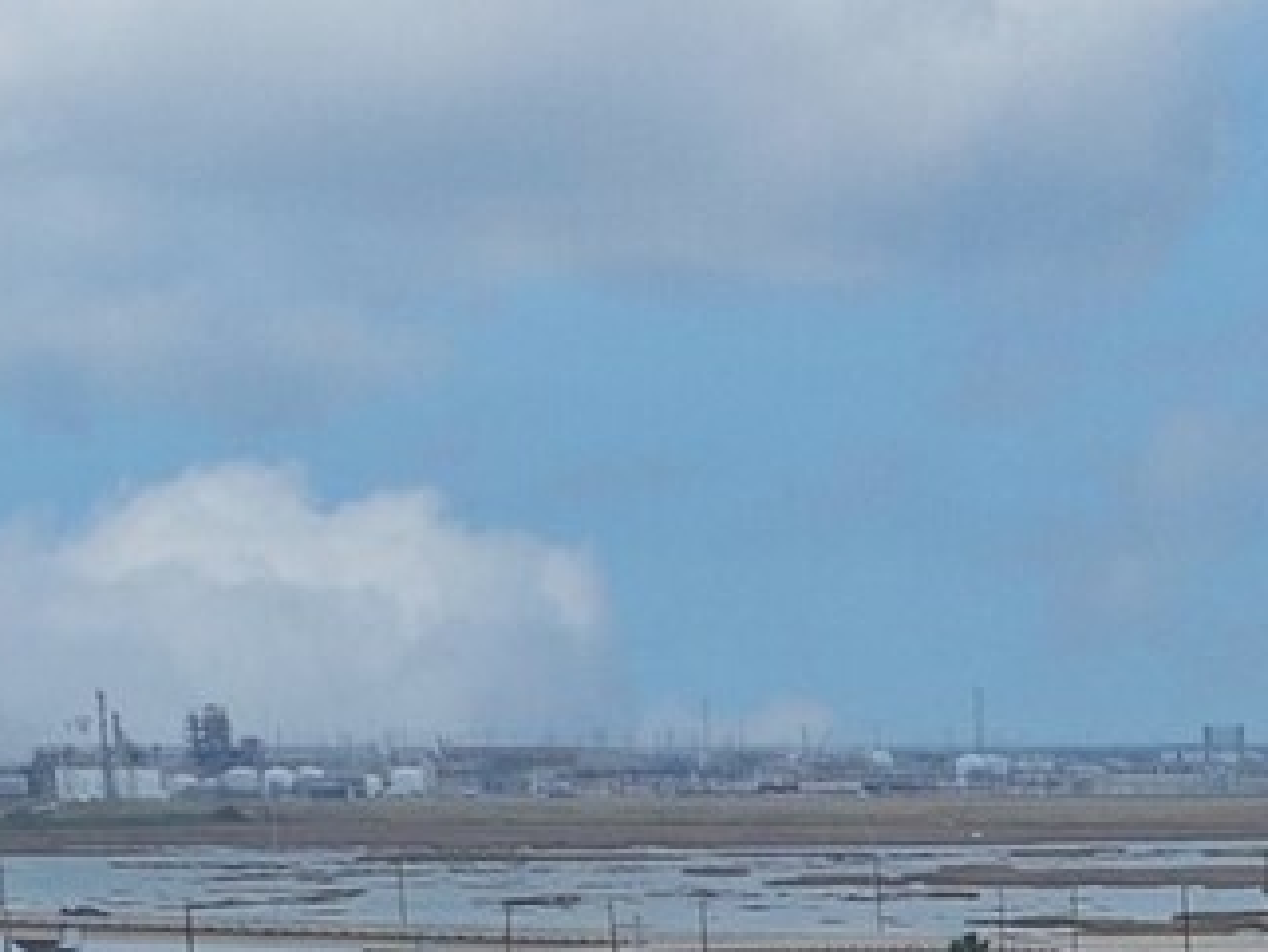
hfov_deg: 12.4
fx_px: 5607
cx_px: 1718
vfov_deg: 9.0
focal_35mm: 153
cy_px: 2011
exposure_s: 1/500
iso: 110
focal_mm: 12.29
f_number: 2.8
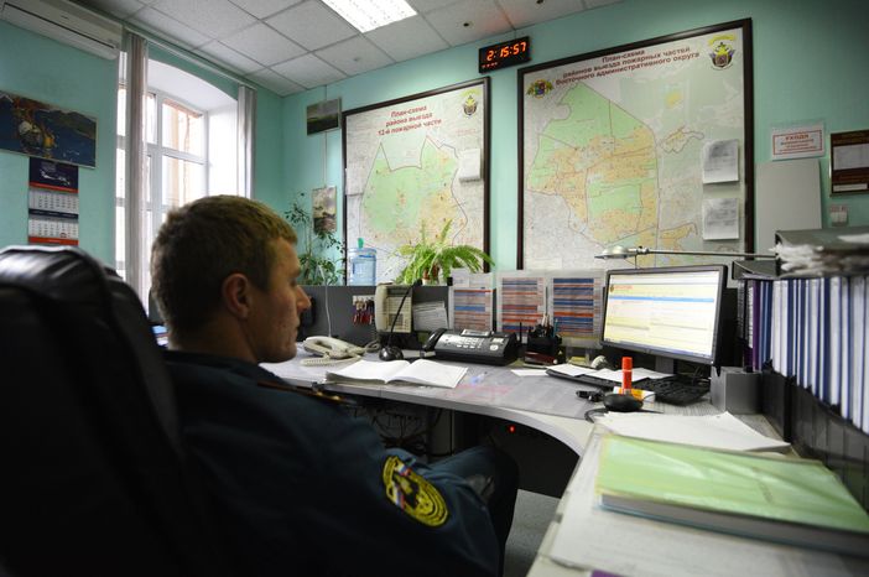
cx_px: 434
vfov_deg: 73.6
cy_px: 288
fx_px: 386
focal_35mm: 16
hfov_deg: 96.8
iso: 2500
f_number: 4
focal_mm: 16
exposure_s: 1/125
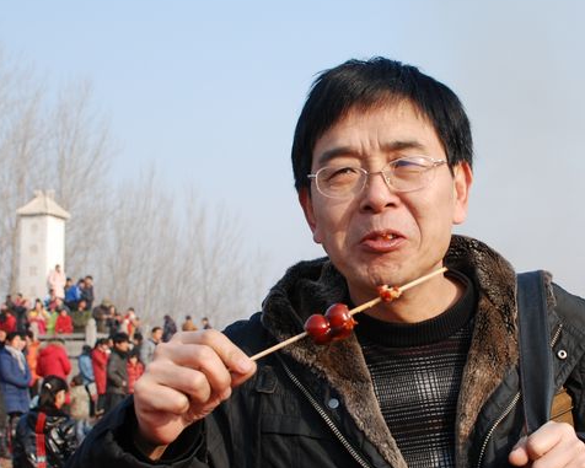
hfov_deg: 29.3
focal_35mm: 64
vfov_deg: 23.8
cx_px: 412
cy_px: 294
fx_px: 1108
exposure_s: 1/800
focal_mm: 24
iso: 250
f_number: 5
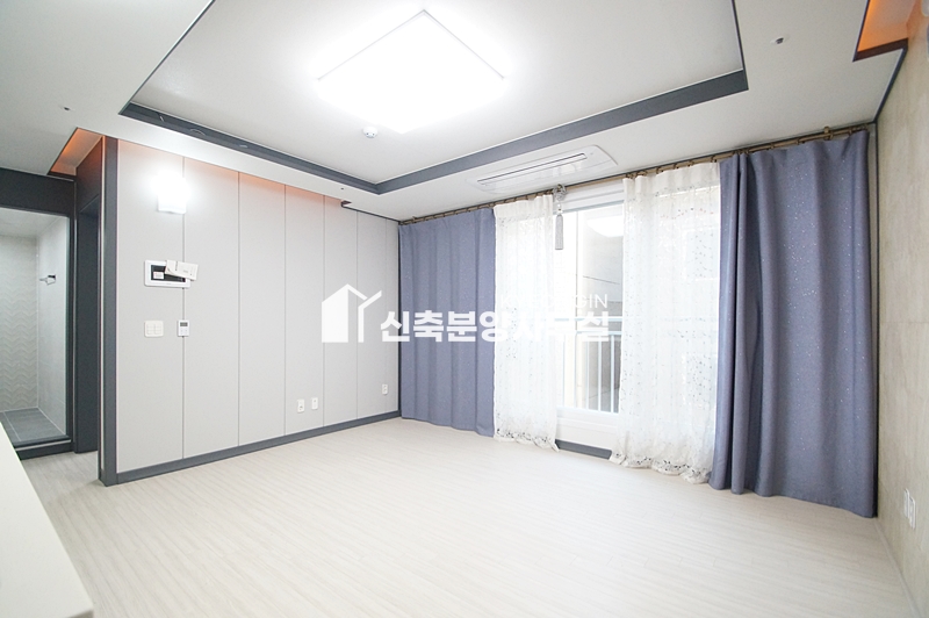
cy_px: 309
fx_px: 387
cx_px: 464
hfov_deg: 100.4
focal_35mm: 15
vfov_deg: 77.2
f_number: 4
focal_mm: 10
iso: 1600
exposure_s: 1/160
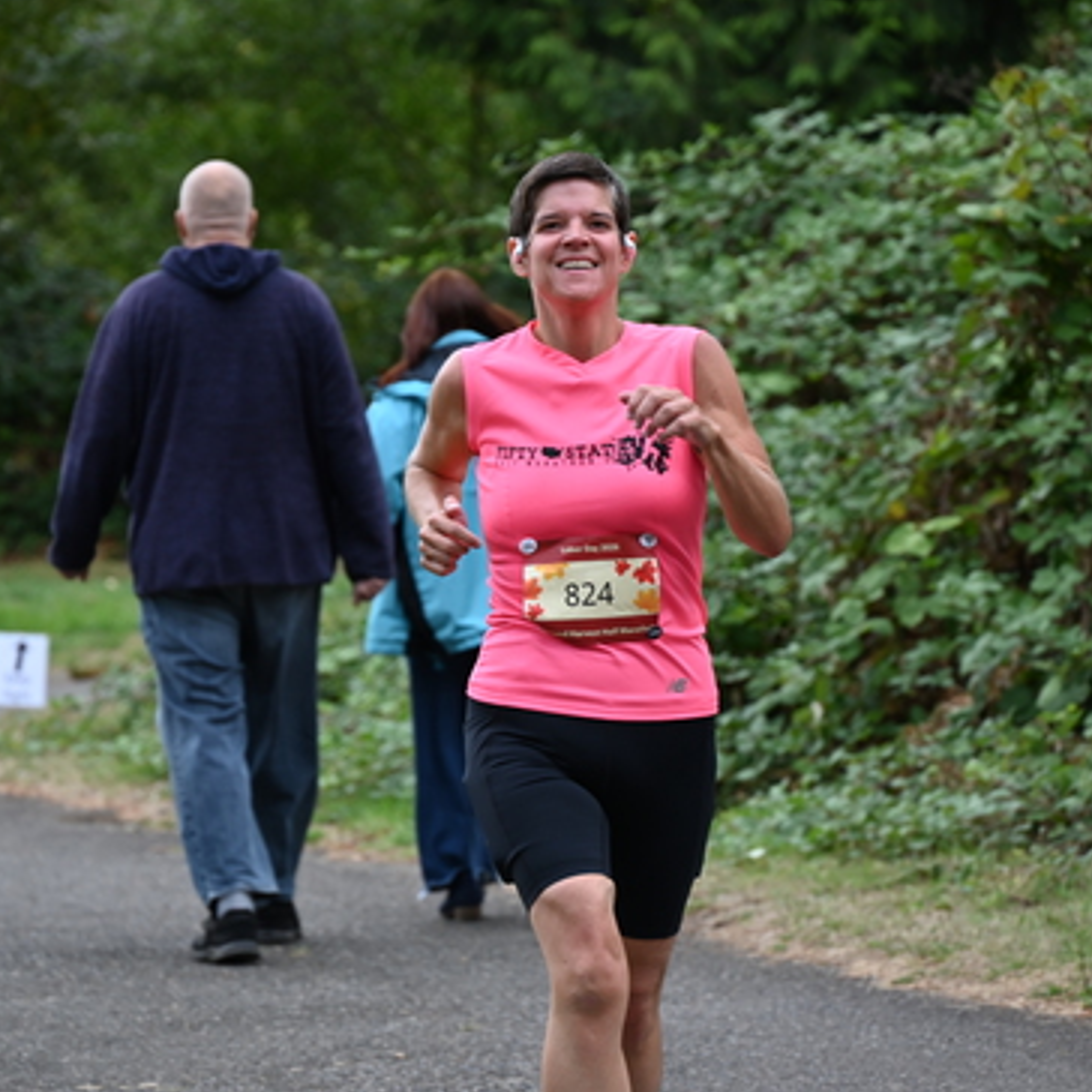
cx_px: 471
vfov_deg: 6.8
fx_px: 9172
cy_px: 548
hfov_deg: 6.8
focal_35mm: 257
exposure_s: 1/400
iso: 400
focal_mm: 200
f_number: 6.3
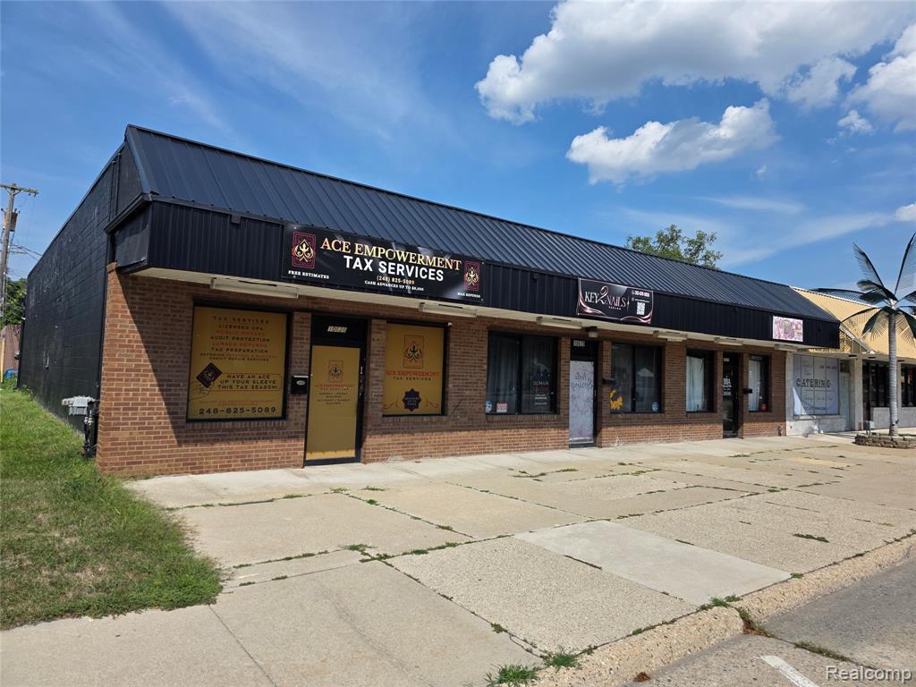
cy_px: 344
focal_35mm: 23
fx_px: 609
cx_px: 458
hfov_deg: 73.9
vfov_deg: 58.9
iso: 80
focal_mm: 6.3
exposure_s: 1/7944
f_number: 1.7
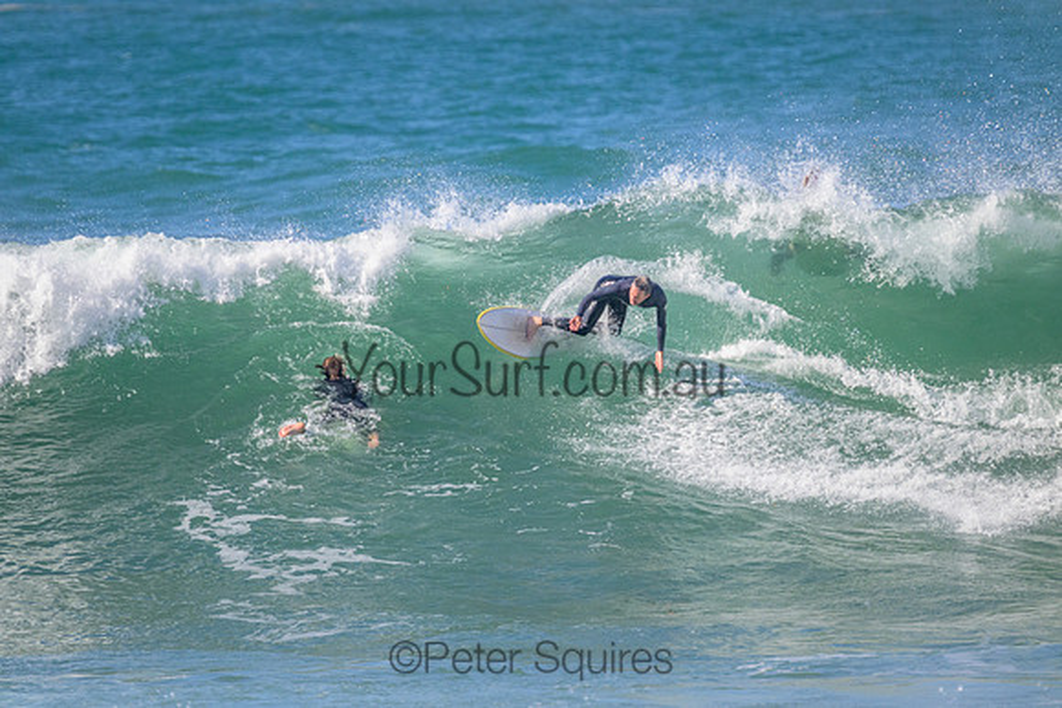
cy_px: 354
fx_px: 23604
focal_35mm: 800
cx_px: 531
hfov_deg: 2.6
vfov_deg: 1.7
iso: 1800
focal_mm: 800
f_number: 11
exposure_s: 1/2000
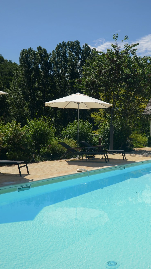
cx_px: 114
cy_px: 133
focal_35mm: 43
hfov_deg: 27.3
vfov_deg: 47.4
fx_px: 306
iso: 100
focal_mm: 18
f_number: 8
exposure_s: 1/250
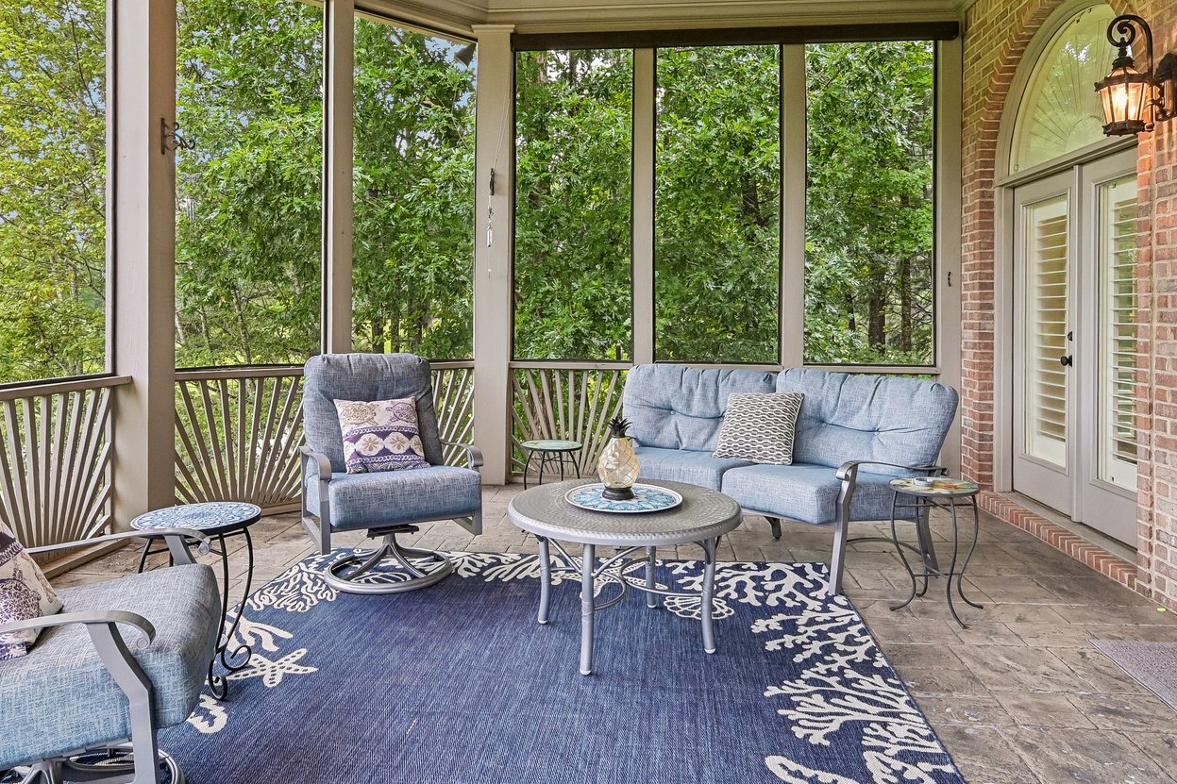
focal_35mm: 23
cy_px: 317
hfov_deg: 76.1
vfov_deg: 54.7
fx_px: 752
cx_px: 580
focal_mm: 14
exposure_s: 1/20
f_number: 8
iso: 400
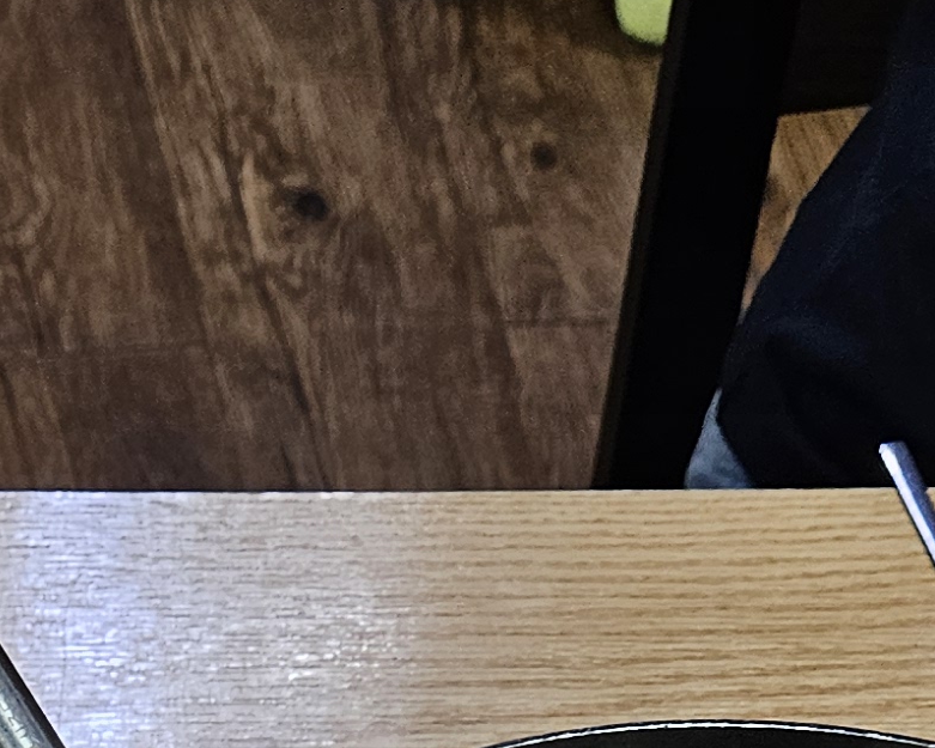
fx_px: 3183
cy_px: 1740
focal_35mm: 115
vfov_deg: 11.4
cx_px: -22
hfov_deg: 16.3
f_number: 1.8
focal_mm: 5.4
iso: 200
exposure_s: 1/120
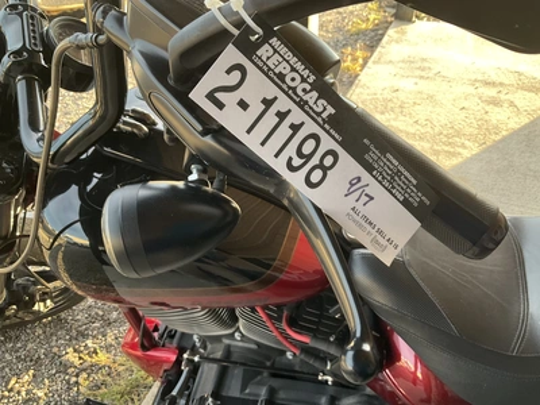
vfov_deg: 48.2
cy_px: 202
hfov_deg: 61.7
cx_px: 270
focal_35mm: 29
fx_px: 452
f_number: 1.8
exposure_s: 1/90
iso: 64
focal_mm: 3
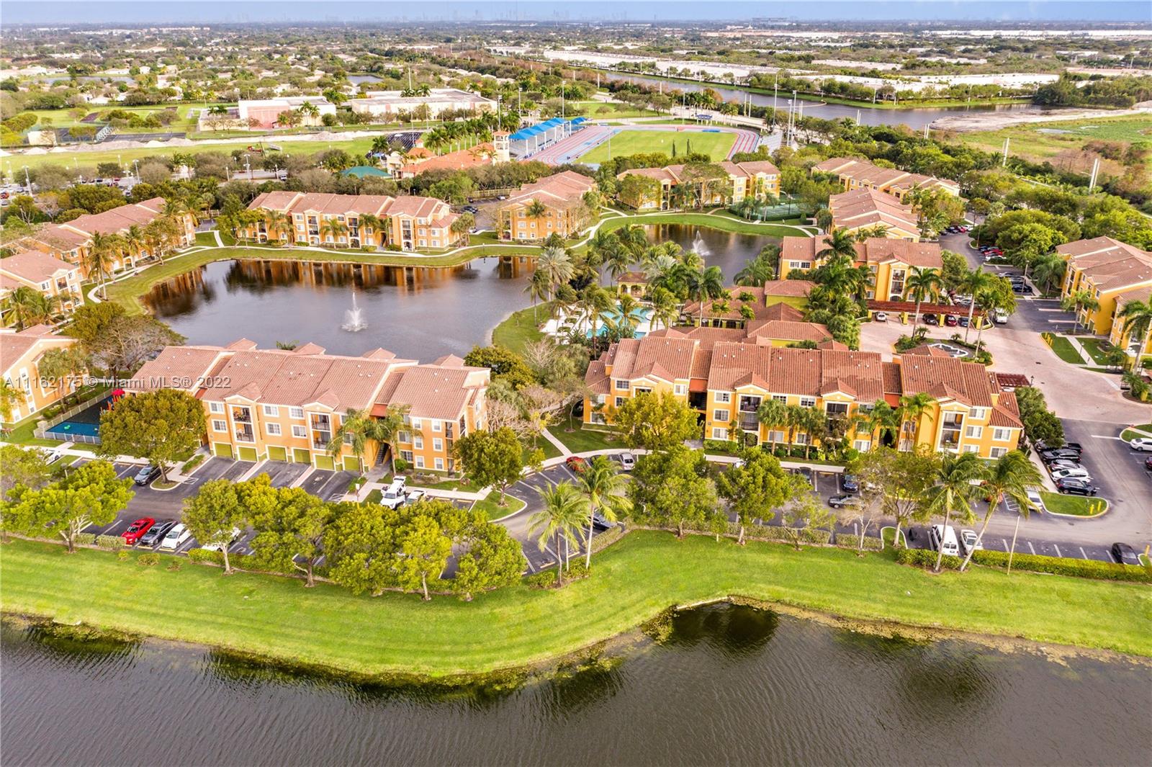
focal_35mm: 28
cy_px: 384
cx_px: 576
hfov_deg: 65.5
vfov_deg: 46.4
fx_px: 895
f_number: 4.5
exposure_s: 1/120
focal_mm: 10.26
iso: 100
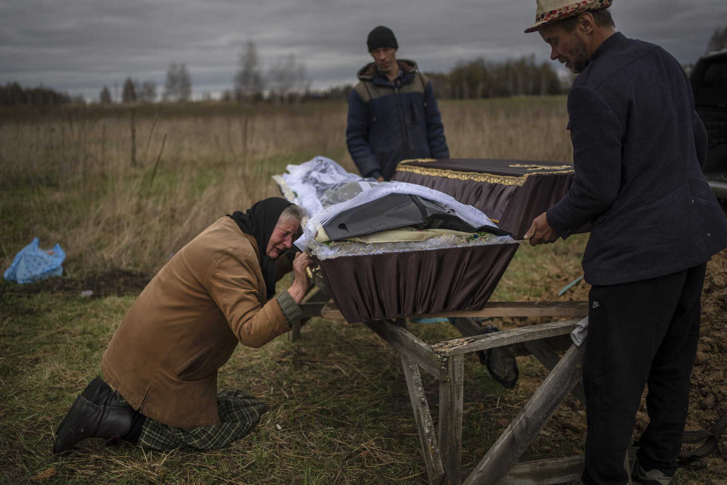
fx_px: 707
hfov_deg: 54.4
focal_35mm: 35
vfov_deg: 37.9
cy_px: 242
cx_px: 364
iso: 100
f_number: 1.8
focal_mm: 35
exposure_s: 1/1250
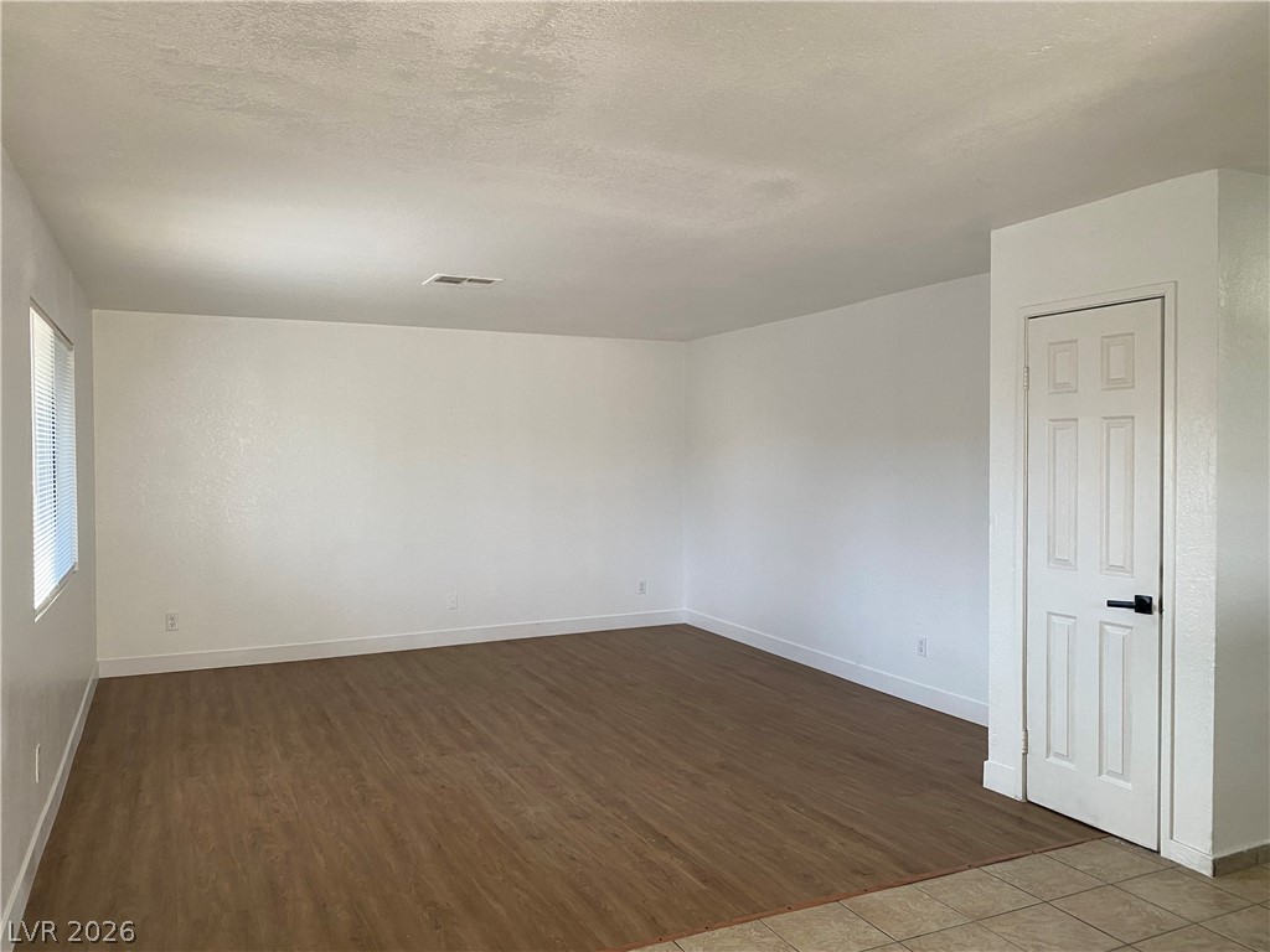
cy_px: 476
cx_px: 635
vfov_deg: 53.1
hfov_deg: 67.3
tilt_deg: -2.5
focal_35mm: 26
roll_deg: +0.4
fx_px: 954
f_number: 1.8
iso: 125
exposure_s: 1/91
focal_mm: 4.25
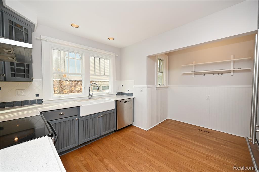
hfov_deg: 104.3
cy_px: 86
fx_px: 101
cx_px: 130
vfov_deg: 81.2
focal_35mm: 14
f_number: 11
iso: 500
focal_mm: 14
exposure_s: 1/60
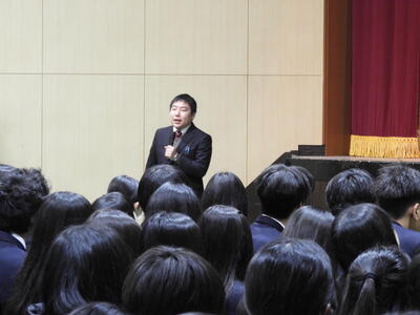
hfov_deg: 11.6
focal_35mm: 170
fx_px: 2063
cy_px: 158
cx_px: 210
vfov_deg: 8.7
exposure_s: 1/13
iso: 800
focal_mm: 30.5
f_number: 5.2
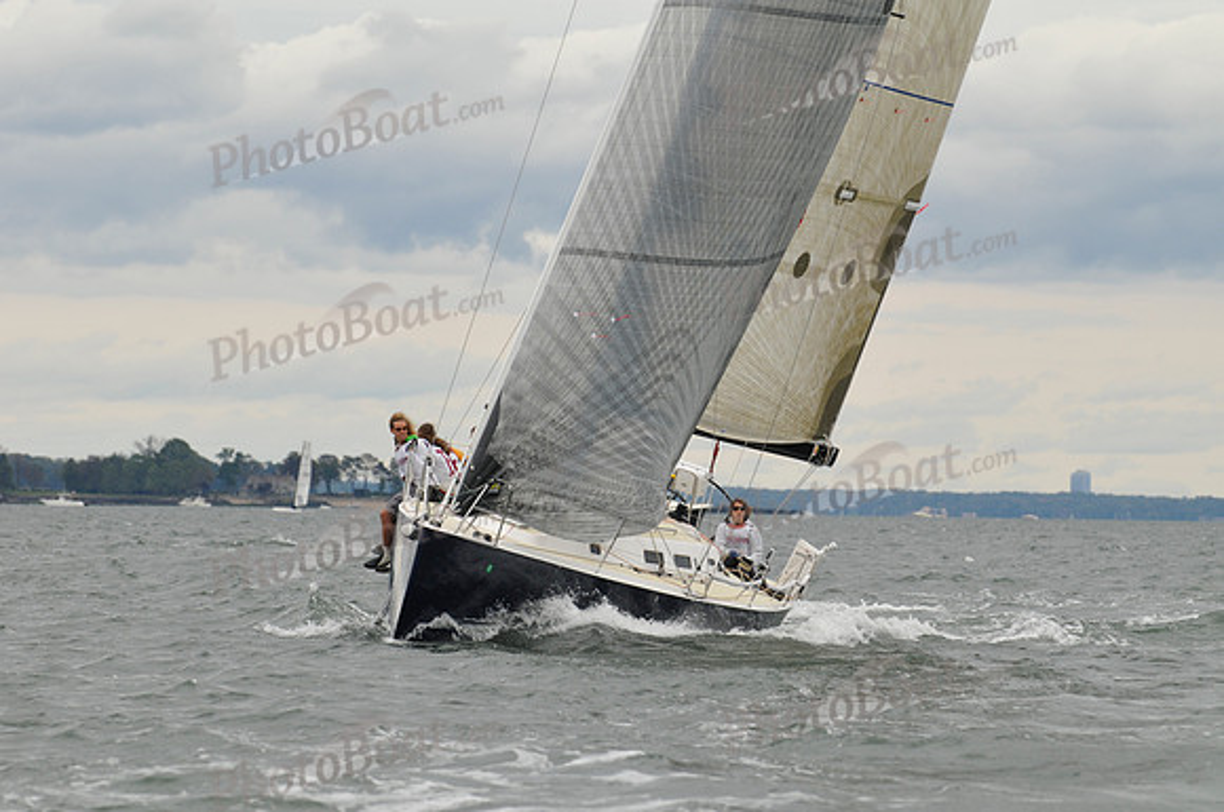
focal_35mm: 300
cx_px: 612
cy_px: 406
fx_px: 10186
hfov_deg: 6.9
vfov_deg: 4.6
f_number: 6.3
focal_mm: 200
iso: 250
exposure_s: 1/500
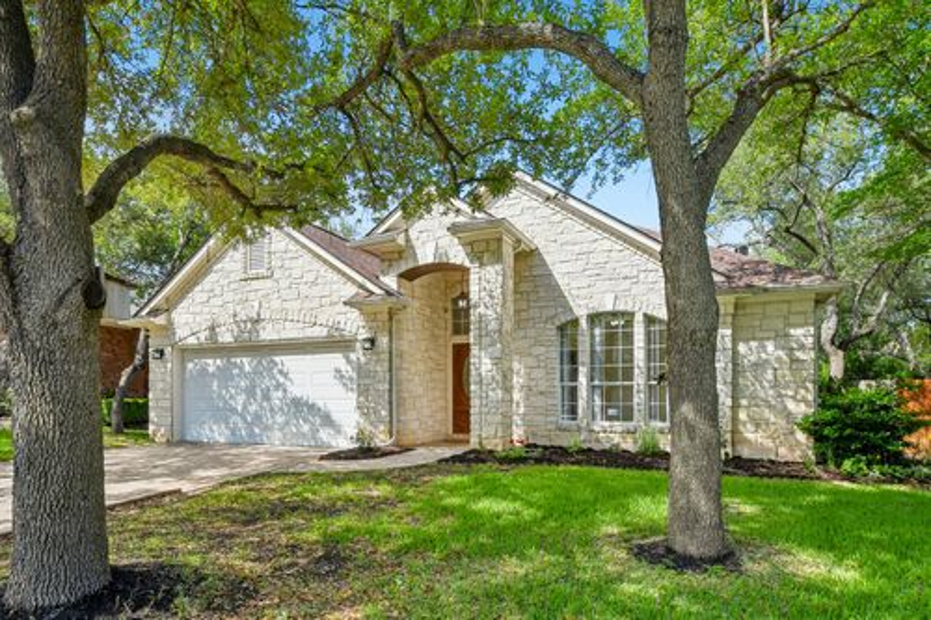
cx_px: 466
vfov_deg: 59.5
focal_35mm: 21
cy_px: 310
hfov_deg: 81.2
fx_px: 543
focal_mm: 14
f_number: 8
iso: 400
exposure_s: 1/1250
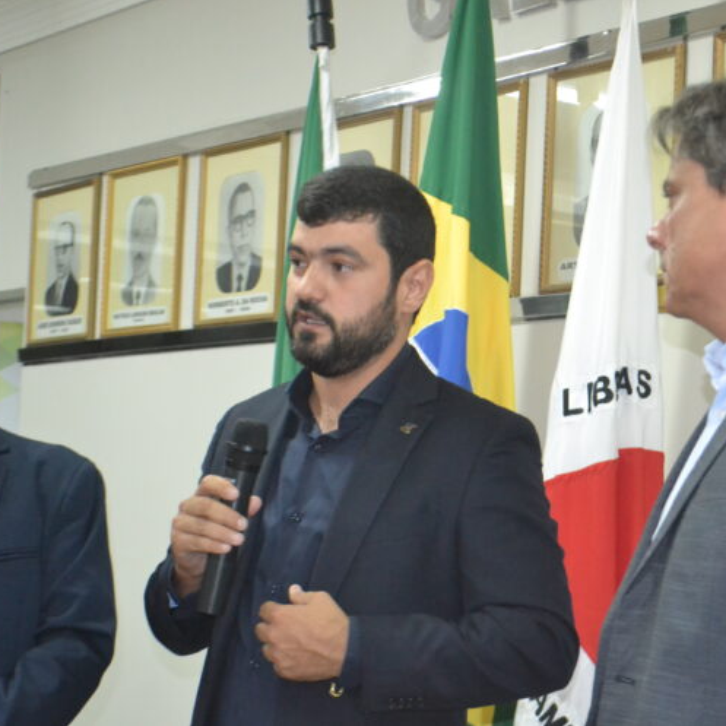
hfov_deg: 20.0
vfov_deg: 20.0
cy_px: 362
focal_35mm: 87
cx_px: 457
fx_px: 2056
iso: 3200
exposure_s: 1/60
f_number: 5.3
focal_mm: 45
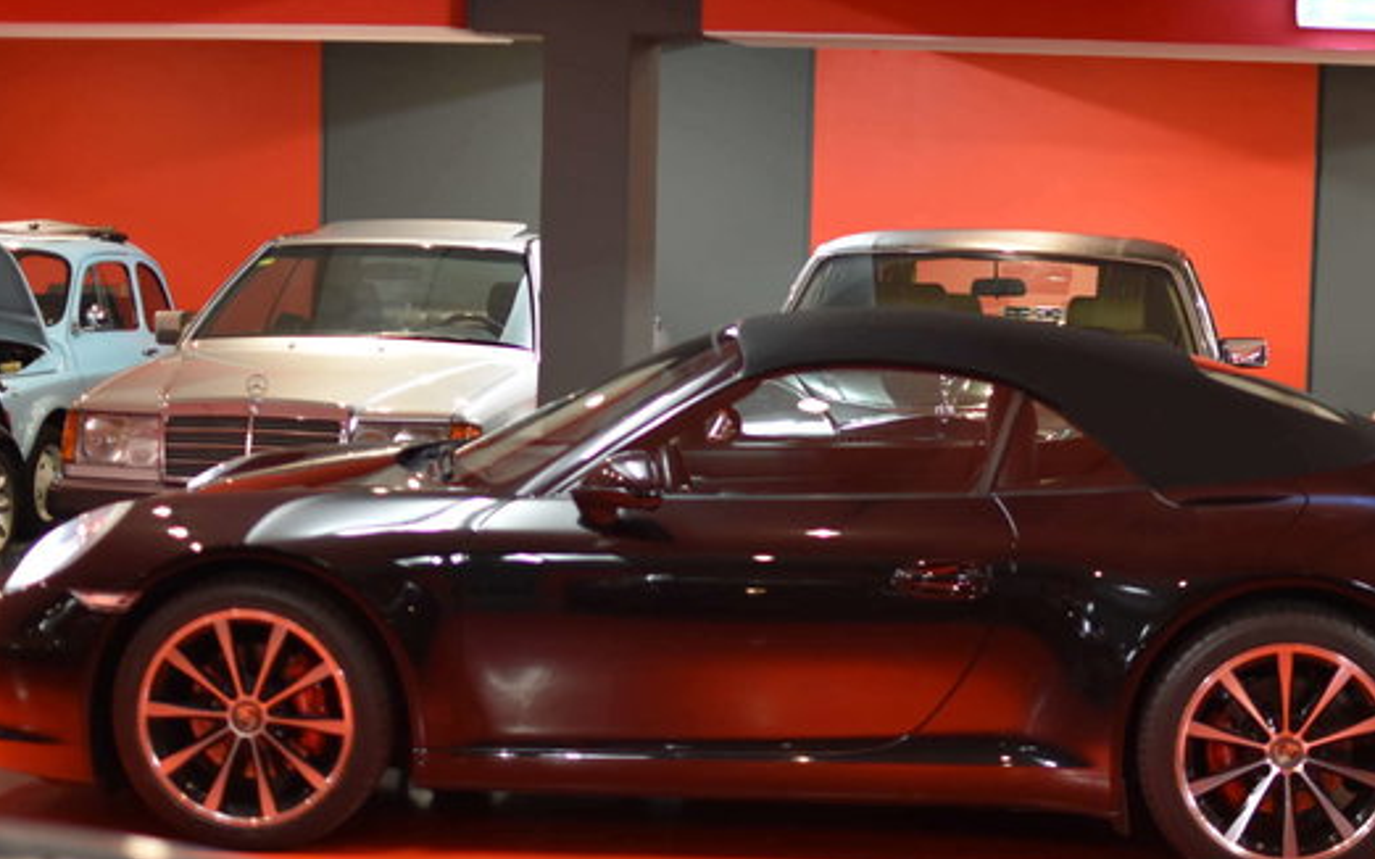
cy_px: 535
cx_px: 830
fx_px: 2950
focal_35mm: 79
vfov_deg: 16.5
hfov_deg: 26.2
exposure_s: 1/60
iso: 800
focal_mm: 35
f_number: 2
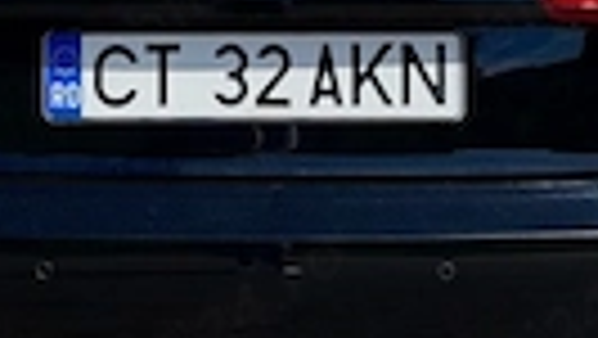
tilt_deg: -10.9
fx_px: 2491
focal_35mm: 157
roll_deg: -0.1
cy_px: 50
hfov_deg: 13.7
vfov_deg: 7.7
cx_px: 288
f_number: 1.78
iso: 64
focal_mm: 6.76
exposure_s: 1/3096
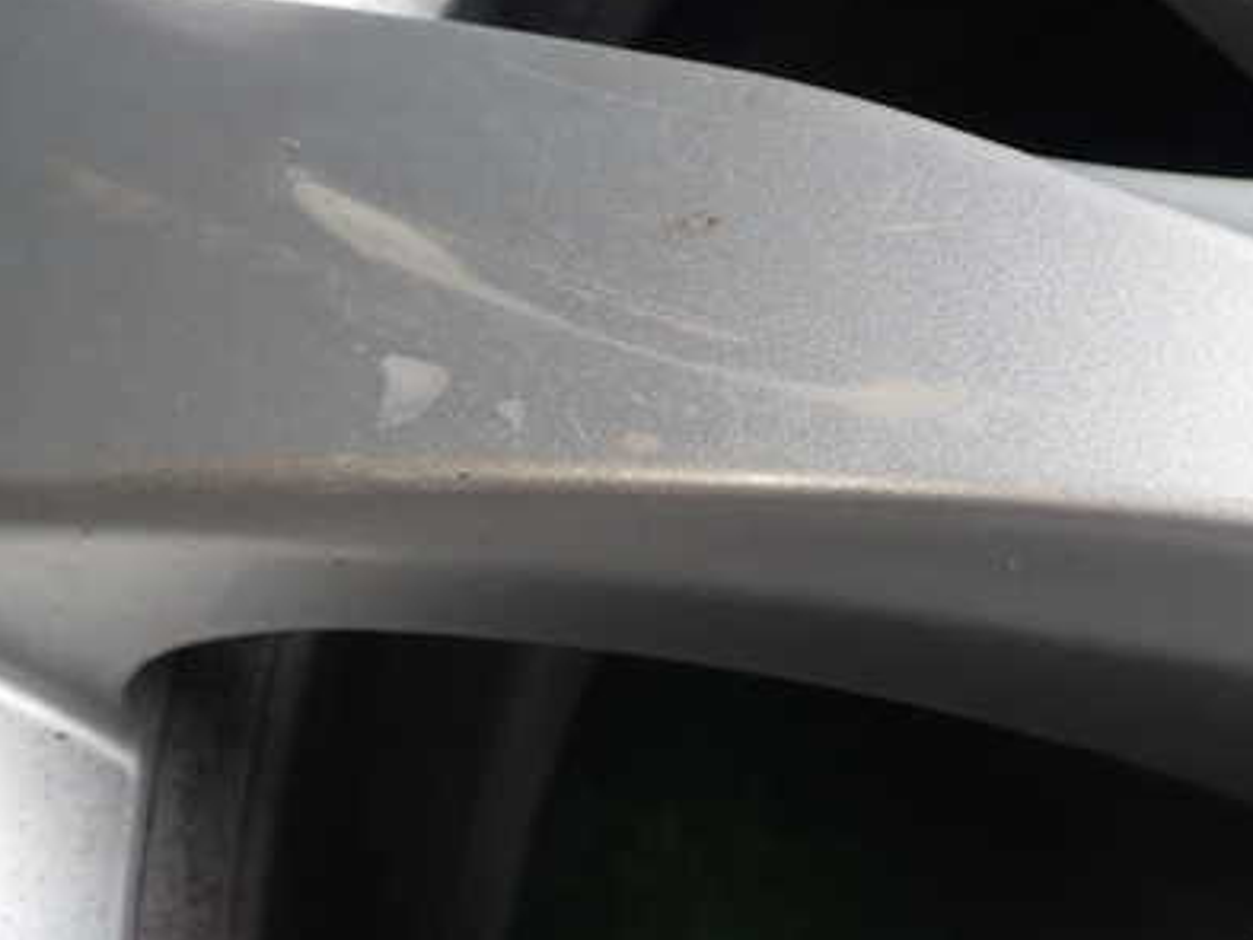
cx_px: 746
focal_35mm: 55
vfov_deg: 26.5
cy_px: 370
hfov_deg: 34.8
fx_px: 1991
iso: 100
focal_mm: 6.37
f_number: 3.5
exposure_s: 1/80
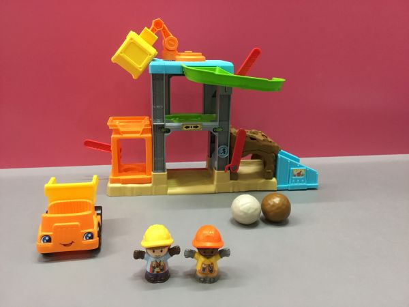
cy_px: 154
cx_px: 204
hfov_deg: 58.4
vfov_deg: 45.4
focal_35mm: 31
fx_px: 366
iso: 200
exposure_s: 1/33
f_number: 2.4
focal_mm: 3.3
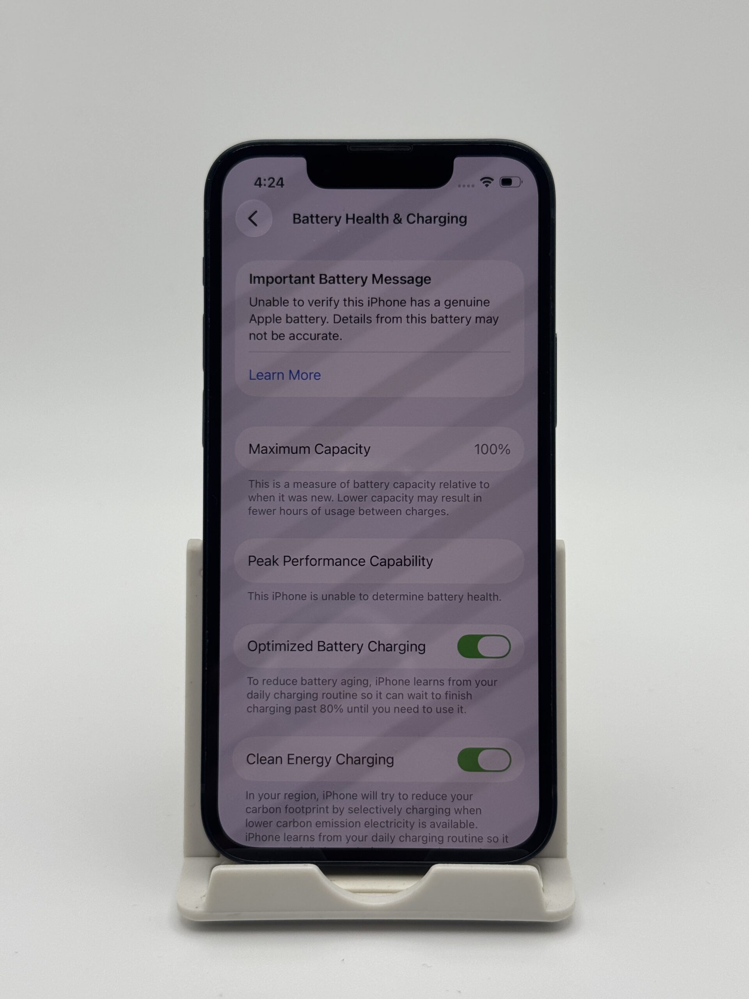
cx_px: 374
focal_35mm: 48
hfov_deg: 30.3
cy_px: 500
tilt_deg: -20.9
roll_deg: -0.1
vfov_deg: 39.7
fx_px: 1385
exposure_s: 1/1395
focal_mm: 6.76
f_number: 1.78
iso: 64
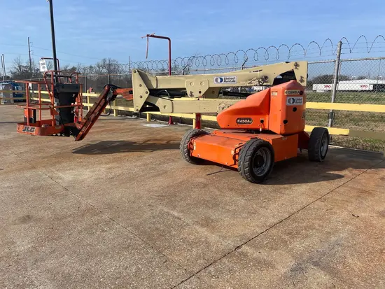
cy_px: 144
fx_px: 289
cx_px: 192
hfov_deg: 67.3
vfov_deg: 53.1
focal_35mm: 26
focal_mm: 4.2
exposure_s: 1/3861
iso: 32
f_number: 1.6
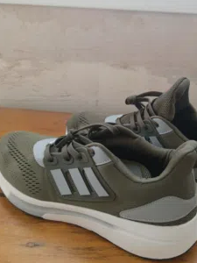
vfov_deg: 51.0
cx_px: 129
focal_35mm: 36
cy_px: 103
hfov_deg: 39.3
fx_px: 273
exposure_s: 1/50
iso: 331
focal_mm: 4.95
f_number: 1.9
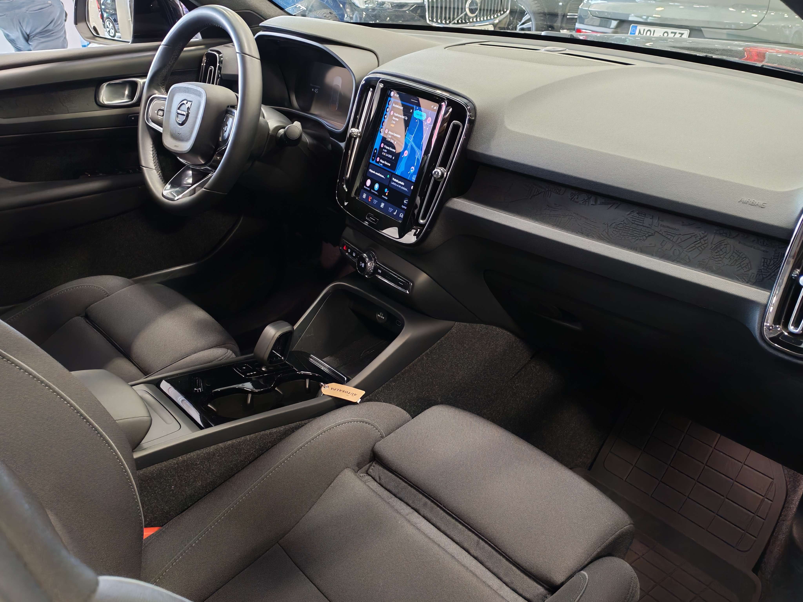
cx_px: 402
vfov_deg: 42.9
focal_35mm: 33
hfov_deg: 55.4
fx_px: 766
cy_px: 301
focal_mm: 6.12
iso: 1000
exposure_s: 1/50
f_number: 1.9
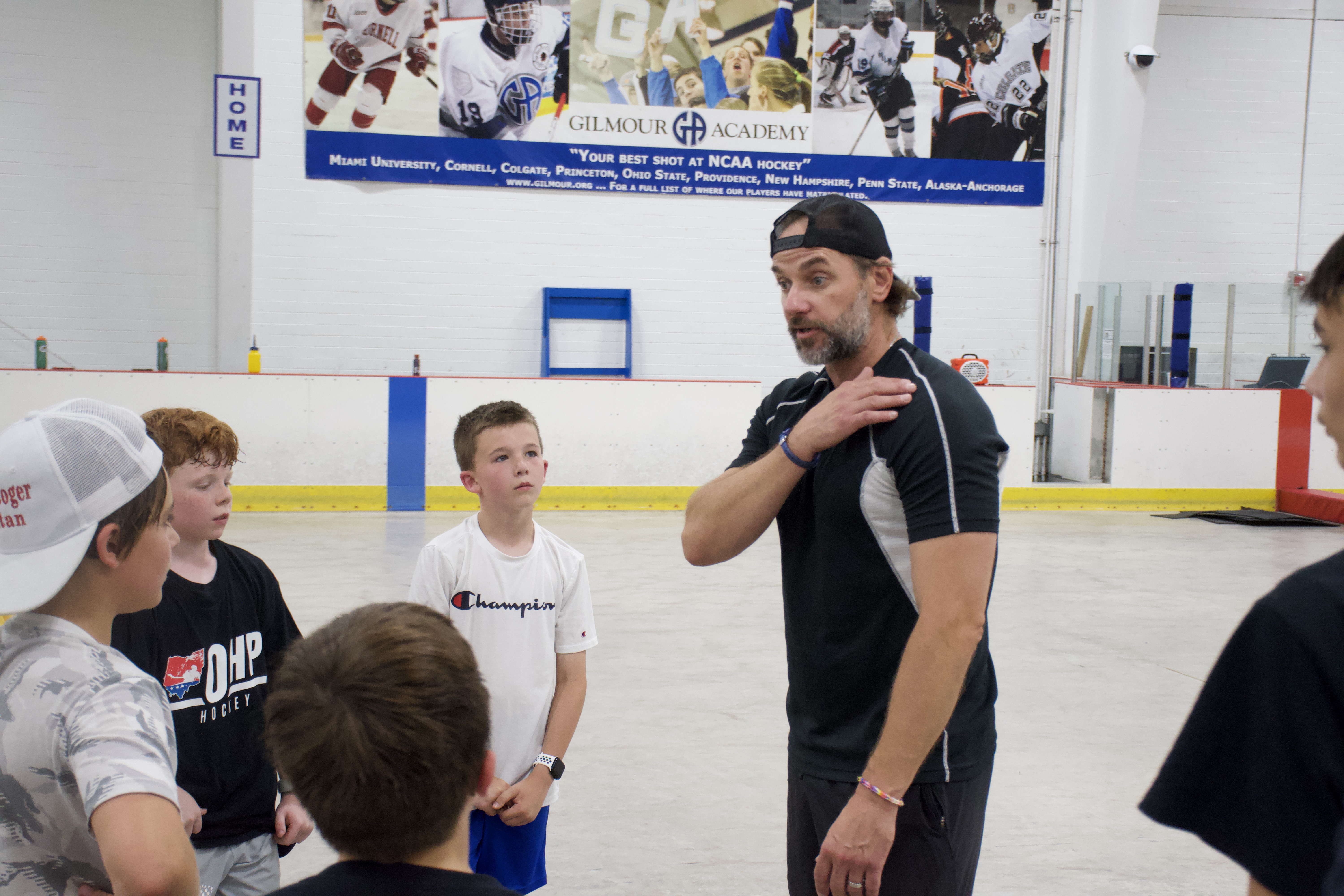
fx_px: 2128
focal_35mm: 57
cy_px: 448
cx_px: 672
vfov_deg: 23.8
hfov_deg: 35.1
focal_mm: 38
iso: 3200
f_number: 4.2
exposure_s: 1/200
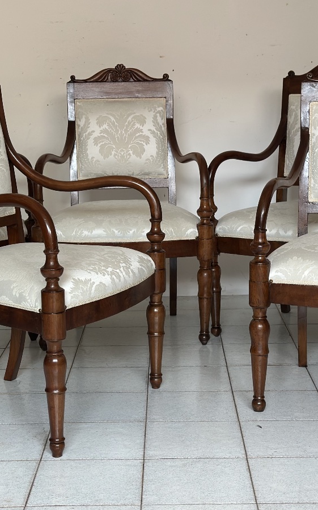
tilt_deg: -9.6
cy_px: 255
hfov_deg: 19.1
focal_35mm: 68
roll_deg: +2.0
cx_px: 154
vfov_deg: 30.2
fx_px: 943
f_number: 1.78
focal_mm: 6.86
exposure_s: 1/87
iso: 125
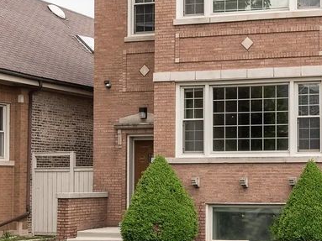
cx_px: 279
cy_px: 68
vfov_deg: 19.0
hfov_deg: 24.7
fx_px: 716
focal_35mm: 77
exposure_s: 1/200
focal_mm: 30
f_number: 10
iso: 100
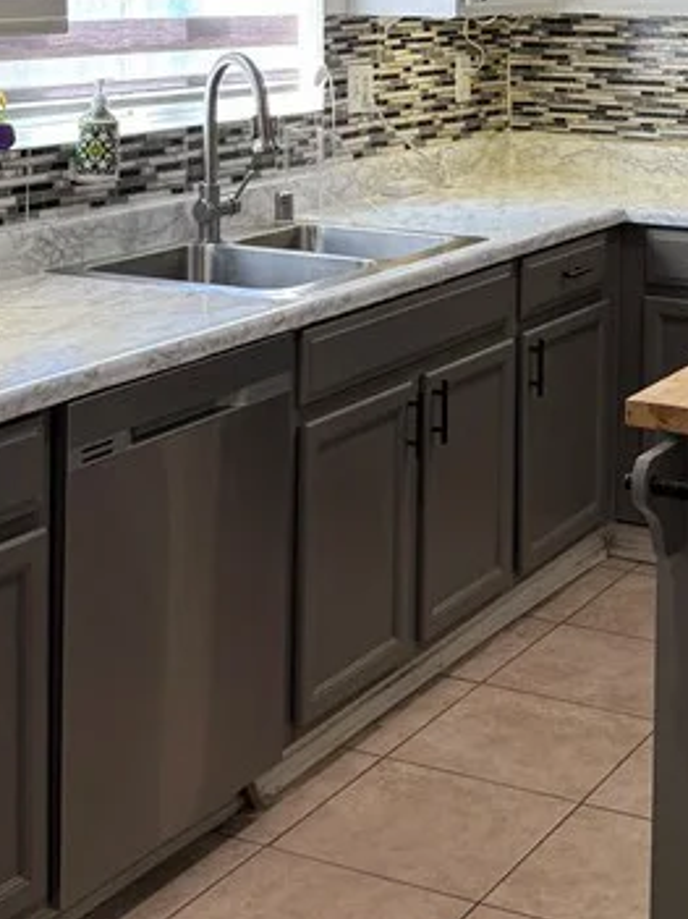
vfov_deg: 26.5
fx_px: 1856
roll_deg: -0.7
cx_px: 471
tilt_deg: -2.5
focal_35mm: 70
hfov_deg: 20.9
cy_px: 29
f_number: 1.78
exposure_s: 1/120
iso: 200
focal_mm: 6.76
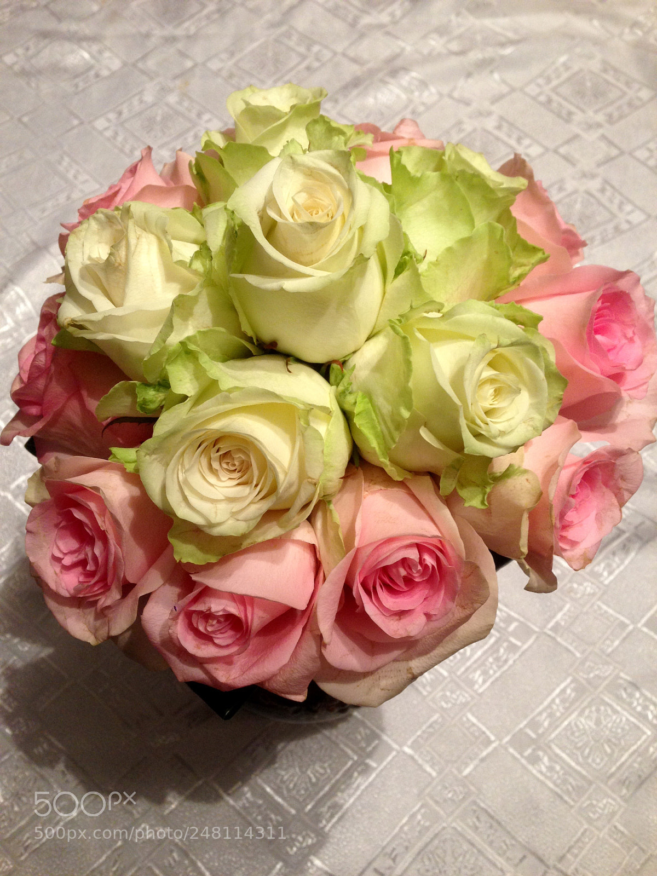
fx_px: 835
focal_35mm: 33
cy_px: 438
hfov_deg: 42.9
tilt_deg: -66.4
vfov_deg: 55.4
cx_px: 328
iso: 125
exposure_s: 1/20
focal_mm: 4.12
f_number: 2.4
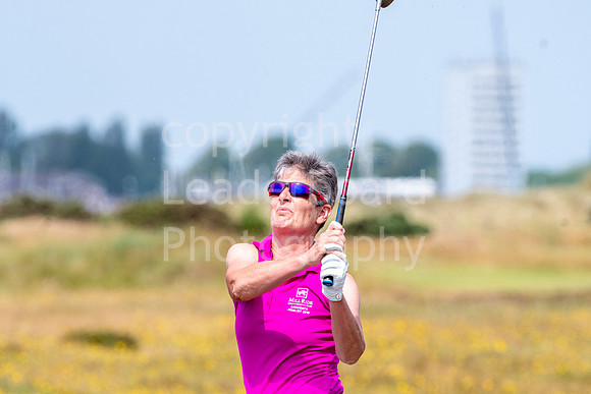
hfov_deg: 3.8
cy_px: 197
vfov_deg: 2.5
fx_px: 8867
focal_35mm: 540
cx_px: 296
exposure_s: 1/1250
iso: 500
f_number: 7.1
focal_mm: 360
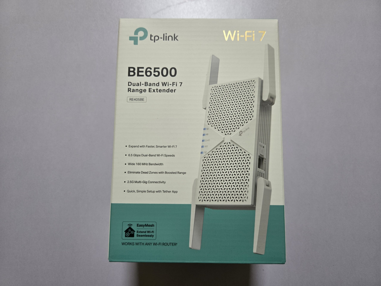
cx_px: 190
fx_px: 253
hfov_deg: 73.9
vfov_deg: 58.9
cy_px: 143
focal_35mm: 23
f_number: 1.8
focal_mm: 5.4
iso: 250
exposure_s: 1/100
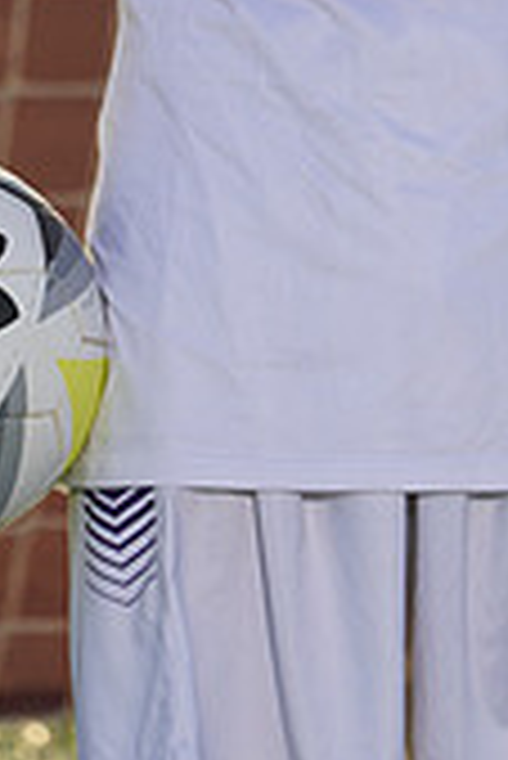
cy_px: -337
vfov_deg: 1.9
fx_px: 23002
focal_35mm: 1089
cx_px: 164
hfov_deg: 1.3
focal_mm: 318
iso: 100
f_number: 9
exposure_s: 1/200
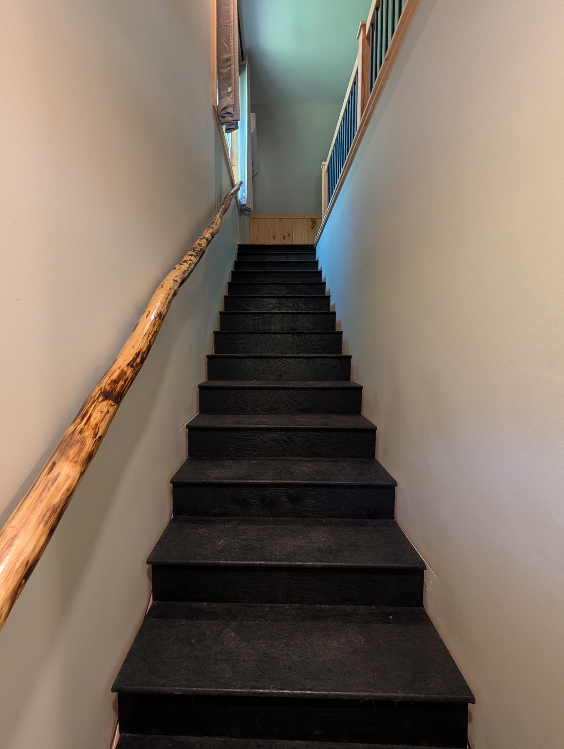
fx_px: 282
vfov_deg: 106.1
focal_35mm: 13
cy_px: 366
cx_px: 267
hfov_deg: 90.0
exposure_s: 1/40
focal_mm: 2.02
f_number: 1.7
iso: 221
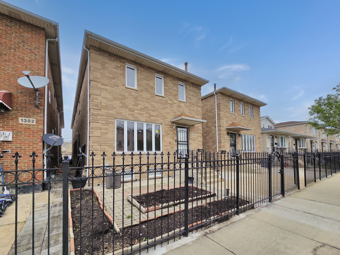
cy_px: 128
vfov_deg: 89.9
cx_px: 170
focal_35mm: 13
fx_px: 128
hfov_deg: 106.2
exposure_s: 1/544
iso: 50
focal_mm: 2.2
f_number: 2.2
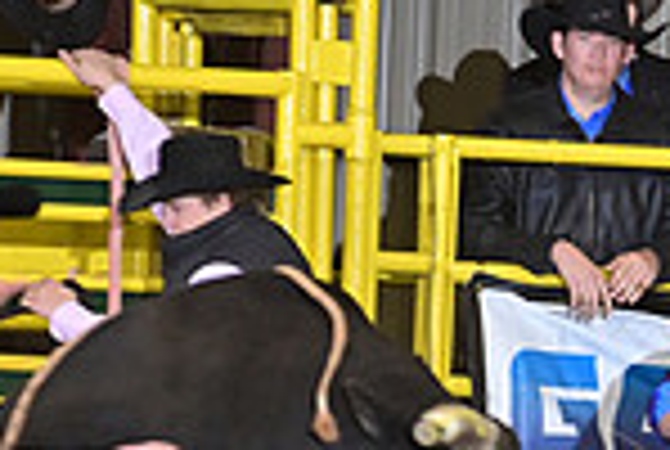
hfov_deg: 2.6
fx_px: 14490
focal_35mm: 777
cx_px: 962
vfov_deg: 1.8
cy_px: 853
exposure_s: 1/250
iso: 1600
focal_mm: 200
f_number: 3.2
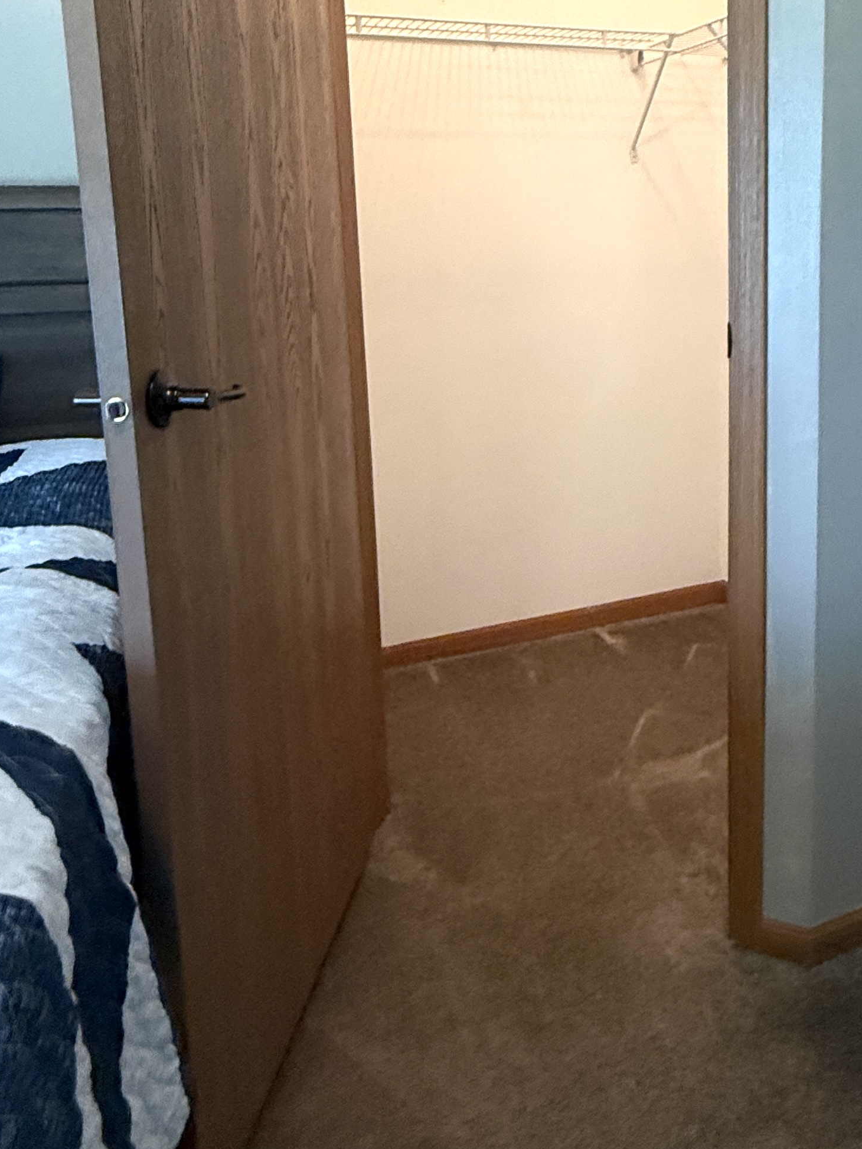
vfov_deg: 59.9
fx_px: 963
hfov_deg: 47.0
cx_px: 612
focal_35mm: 29
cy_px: 363
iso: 400
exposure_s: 1/60
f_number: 2.2
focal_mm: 2.22
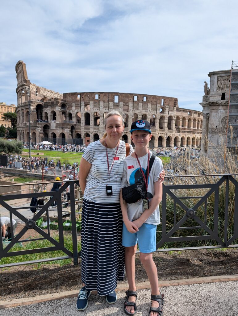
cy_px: 158
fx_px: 219
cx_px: 119
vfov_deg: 71.5
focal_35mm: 24
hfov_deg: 56.9
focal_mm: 6.9
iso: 20
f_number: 1.68
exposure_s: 1/1025
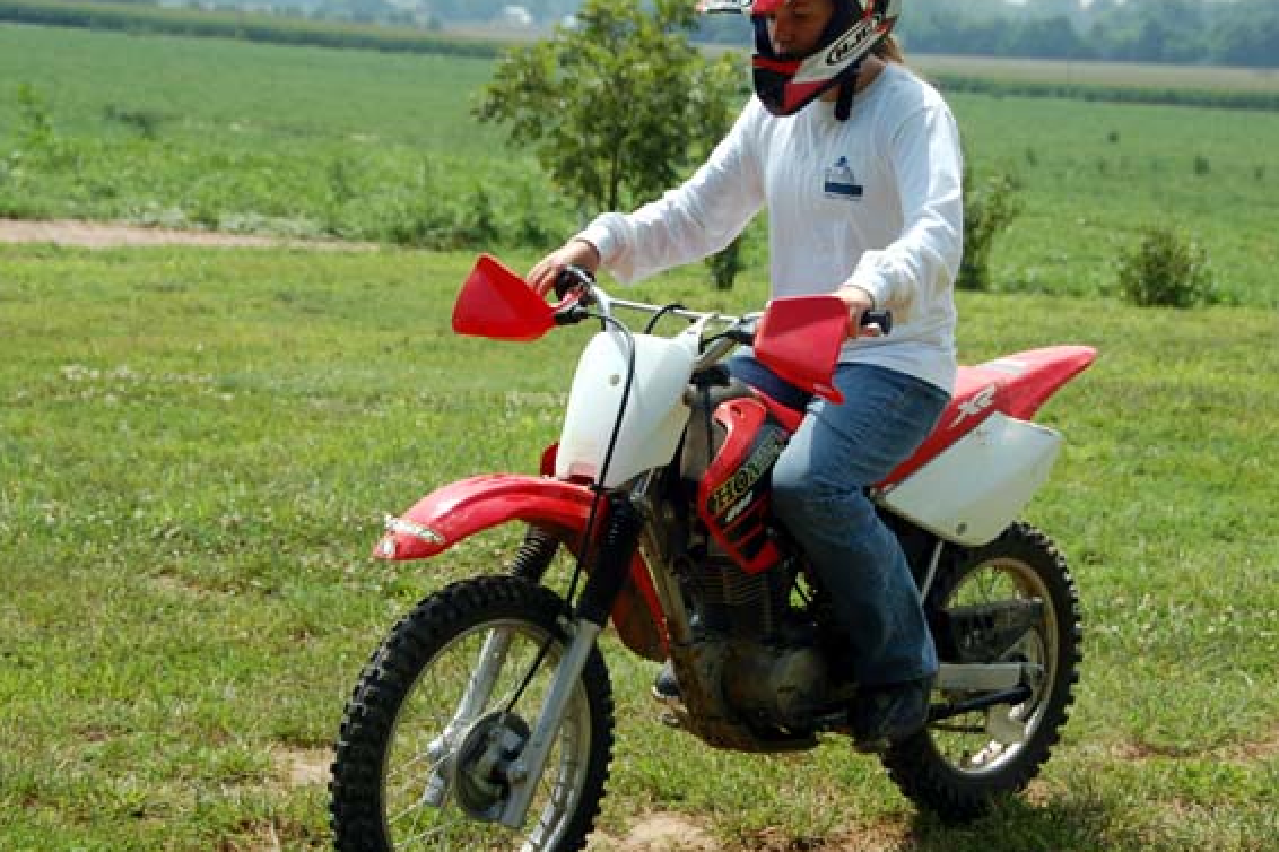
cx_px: 705
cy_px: 384
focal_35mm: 95
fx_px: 3374
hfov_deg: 21.5
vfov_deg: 14.4
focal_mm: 56
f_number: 6.3
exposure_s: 1/640
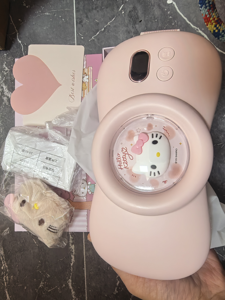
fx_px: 208
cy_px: 150
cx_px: 112
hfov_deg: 56.8
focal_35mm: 24
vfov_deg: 71.6
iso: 250
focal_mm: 1.95
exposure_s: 1/50
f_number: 2.2
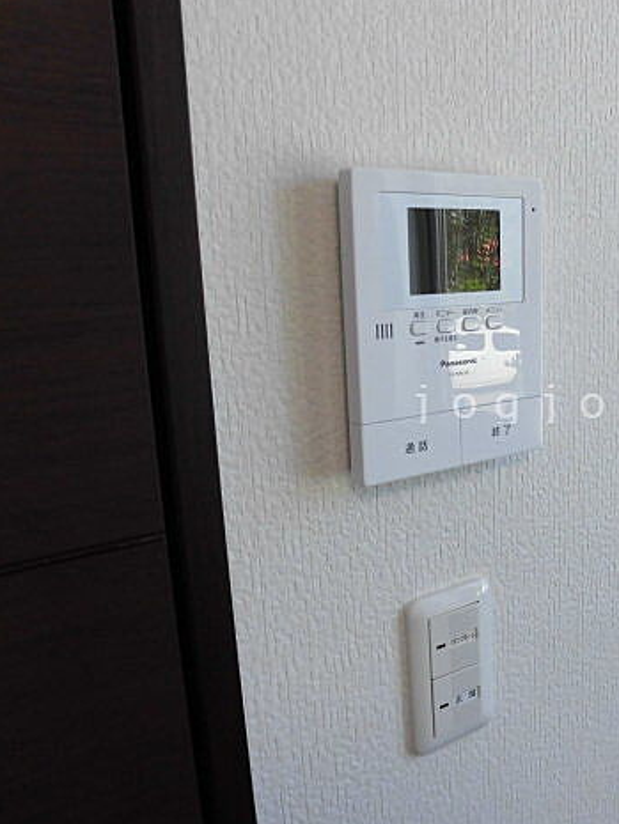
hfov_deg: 40.3
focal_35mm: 33
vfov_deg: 55.3
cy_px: 402
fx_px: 786
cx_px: 534
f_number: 3.1
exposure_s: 1/100
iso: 125
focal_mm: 4.3
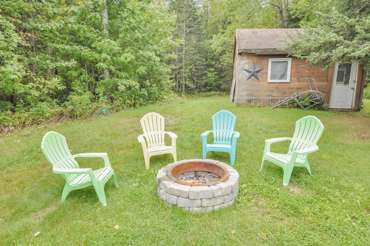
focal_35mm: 21
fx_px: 216
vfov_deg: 59.4
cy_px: 123
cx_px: 185
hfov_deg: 81.3
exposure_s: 1/160
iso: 320
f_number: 6.3
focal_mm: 14
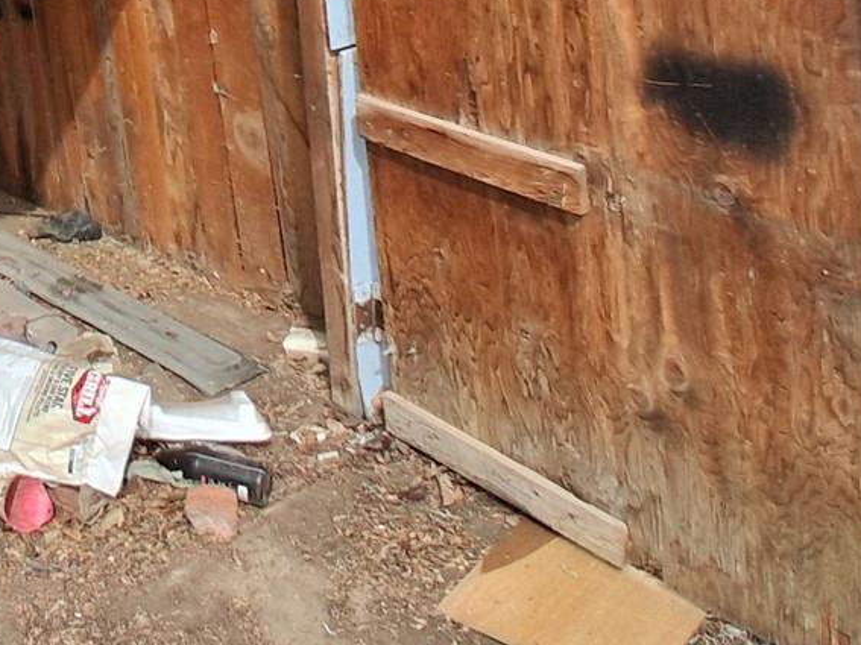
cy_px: -71
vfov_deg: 27.6
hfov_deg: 36.6
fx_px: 1194
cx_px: 50
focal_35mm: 48
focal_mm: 1.4
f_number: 2.2
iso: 50
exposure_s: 1/979
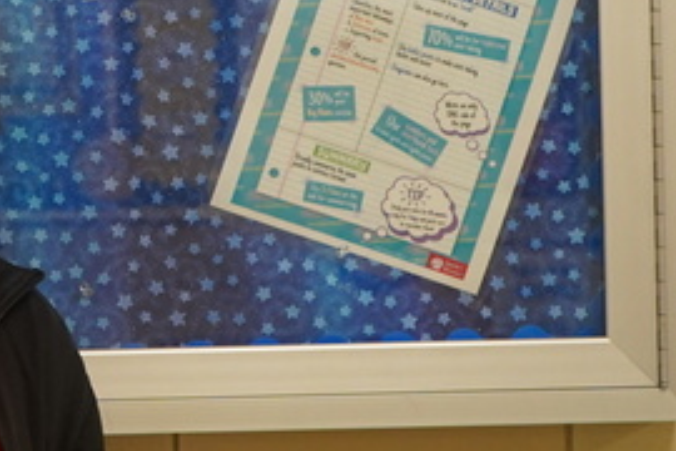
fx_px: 2779
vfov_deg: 9.2
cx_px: -283
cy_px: 69
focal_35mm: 148
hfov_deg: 13.2
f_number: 4
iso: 1600
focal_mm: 39
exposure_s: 1/160
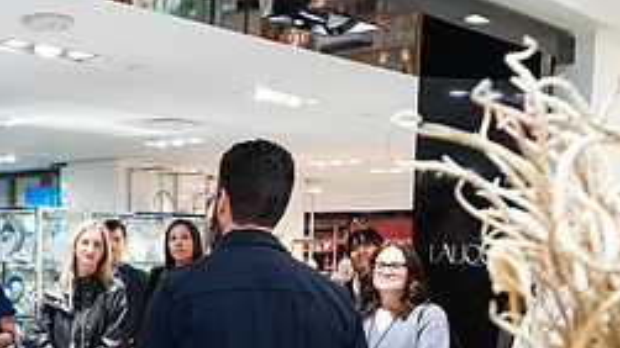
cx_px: 67
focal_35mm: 61
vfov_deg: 19.1
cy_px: 355
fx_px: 1003
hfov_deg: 32.7
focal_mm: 24
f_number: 3.2
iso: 800
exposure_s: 1/160
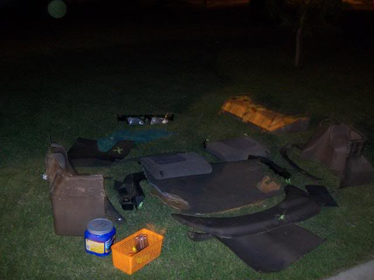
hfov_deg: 51.4
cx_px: 187
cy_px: 140
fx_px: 389
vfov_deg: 39.7
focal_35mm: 36
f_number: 2.7
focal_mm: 6
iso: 160
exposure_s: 1/2
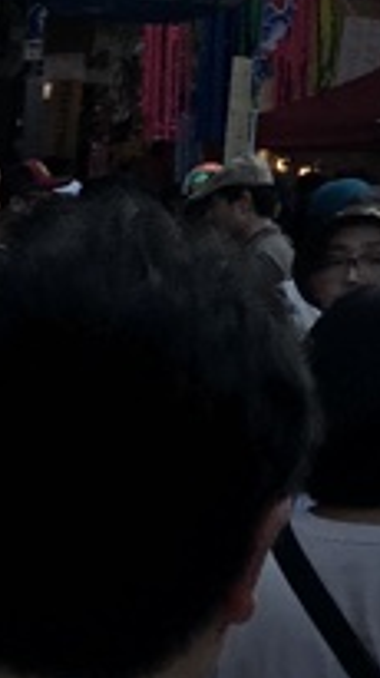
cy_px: -476
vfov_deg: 12.6
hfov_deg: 6.9
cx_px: 1140
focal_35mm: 158
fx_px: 2836
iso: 25
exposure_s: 1/668
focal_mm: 4.15
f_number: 2.2
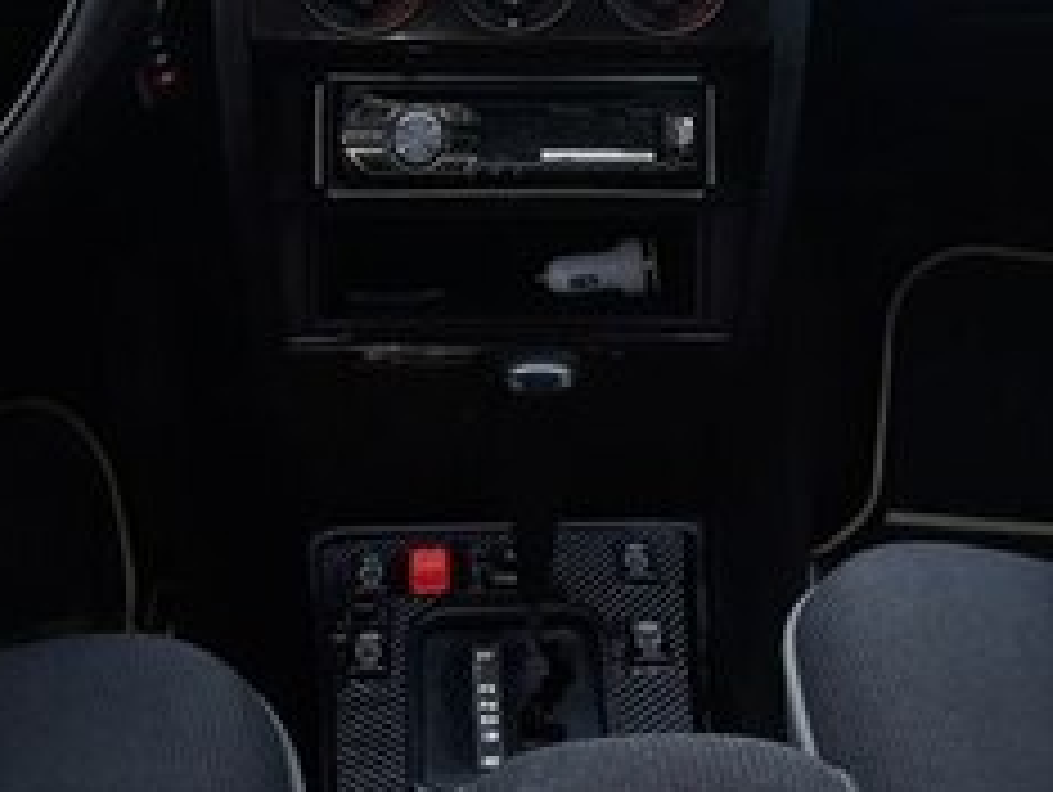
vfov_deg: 18.7
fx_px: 2314
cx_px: 598
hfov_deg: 25.6
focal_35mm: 76
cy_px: -83
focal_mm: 3.71
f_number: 1.7
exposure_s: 1/175
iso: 40
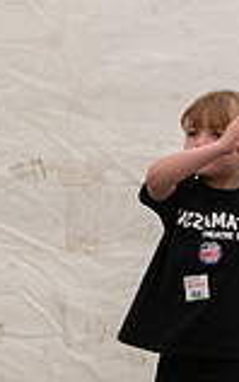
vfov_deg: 9.3
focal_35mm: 225
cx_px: 647
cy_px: 347
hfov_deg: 5.6
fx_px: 2341
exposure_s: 1/320
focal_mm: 60
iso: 2000
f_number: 8
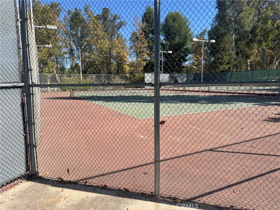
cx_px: 140
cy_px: 105
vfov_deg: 56.8
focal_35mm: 24
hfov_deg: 71.6
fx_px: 194
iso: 80
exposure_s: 1/3096
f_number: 1.78
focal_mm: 6.76
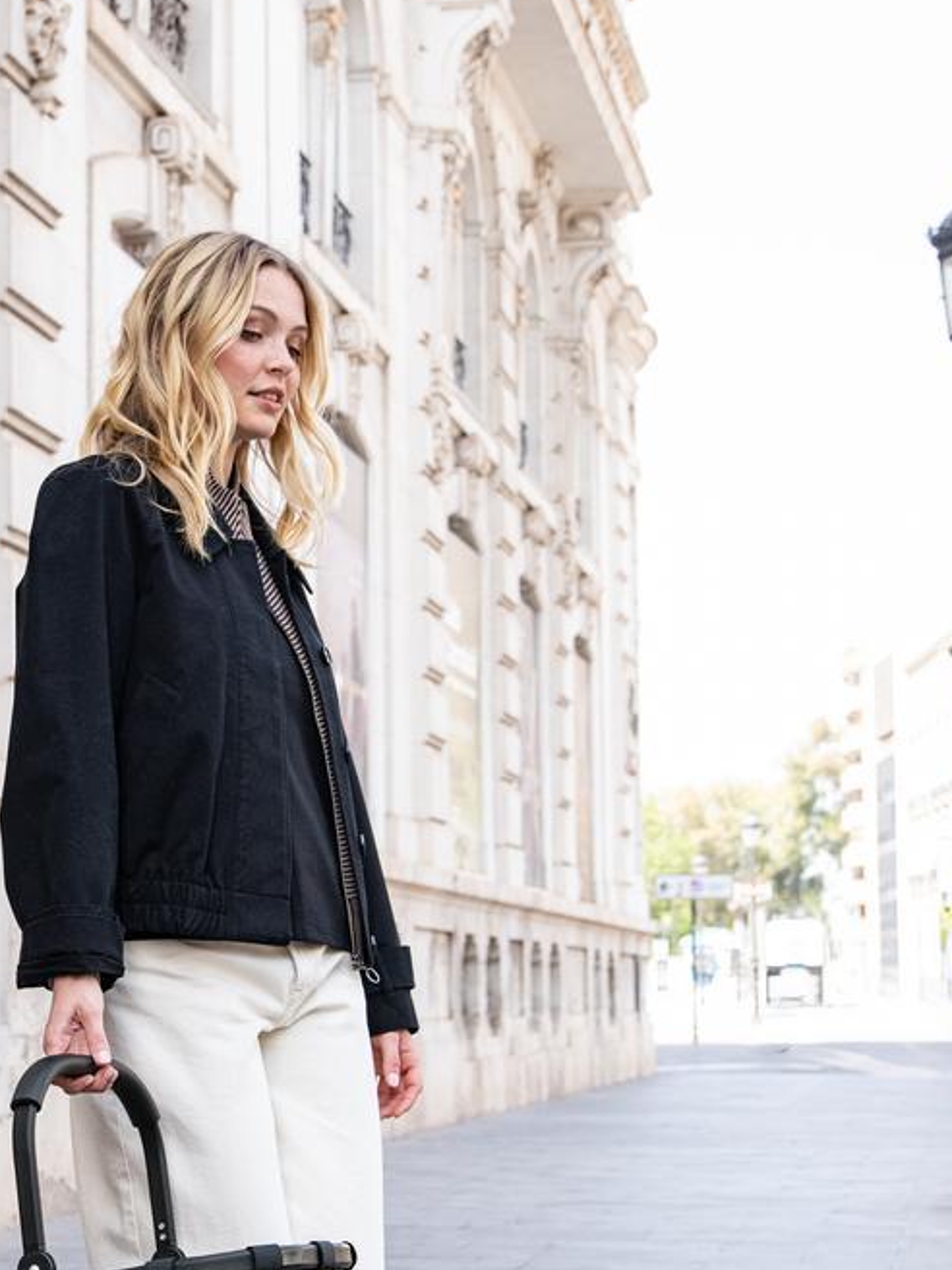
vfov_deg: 24.9
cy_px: 831
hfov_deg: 18.6
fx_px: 2860
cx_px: 105
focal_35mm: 78
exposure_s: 1/1000
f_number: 4.5
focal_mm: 38
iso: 1000
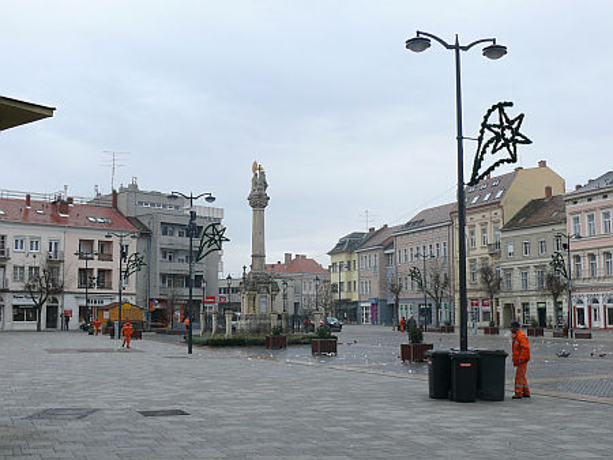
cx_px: 306
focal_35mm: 46
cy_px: 230
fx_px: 815
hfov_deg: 41.2
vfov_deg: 31.5
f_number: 4
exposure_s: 1/250
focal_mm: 8.7
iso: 100
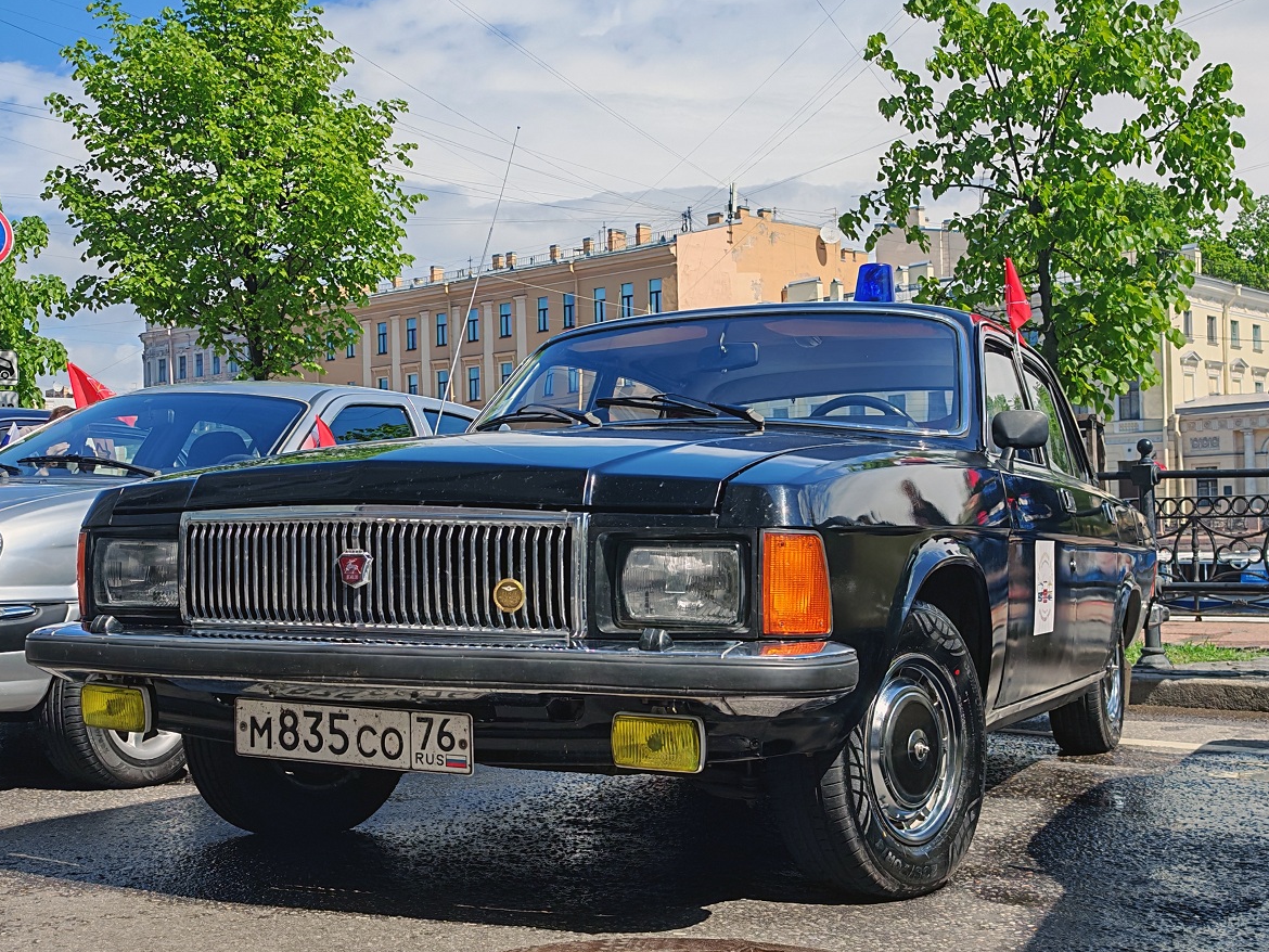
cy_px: 488
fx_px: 1540
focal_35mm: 42
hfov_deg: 44.8
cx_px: 614
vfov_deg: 34.4
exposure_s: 1/7500
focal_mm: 6.83
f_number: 2
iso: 100
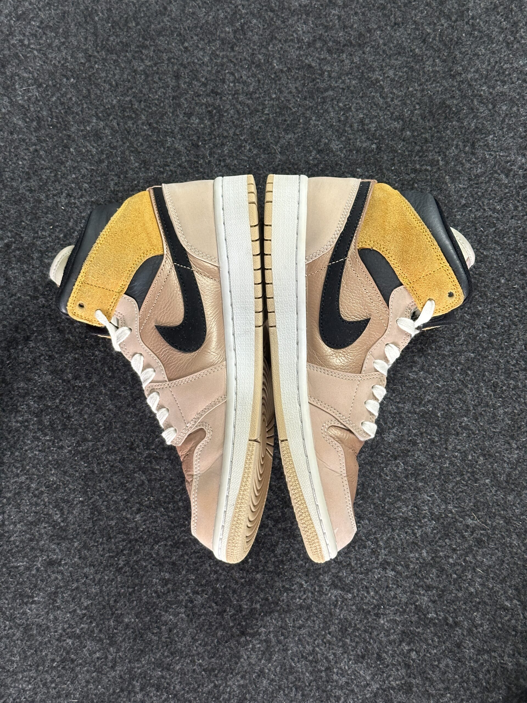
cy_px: 352
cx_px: 264
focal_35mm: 48
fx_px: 974
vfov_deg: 39.7
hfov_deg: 30.3
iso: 250
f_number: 1.78
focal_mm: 6.86
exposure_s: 1/50
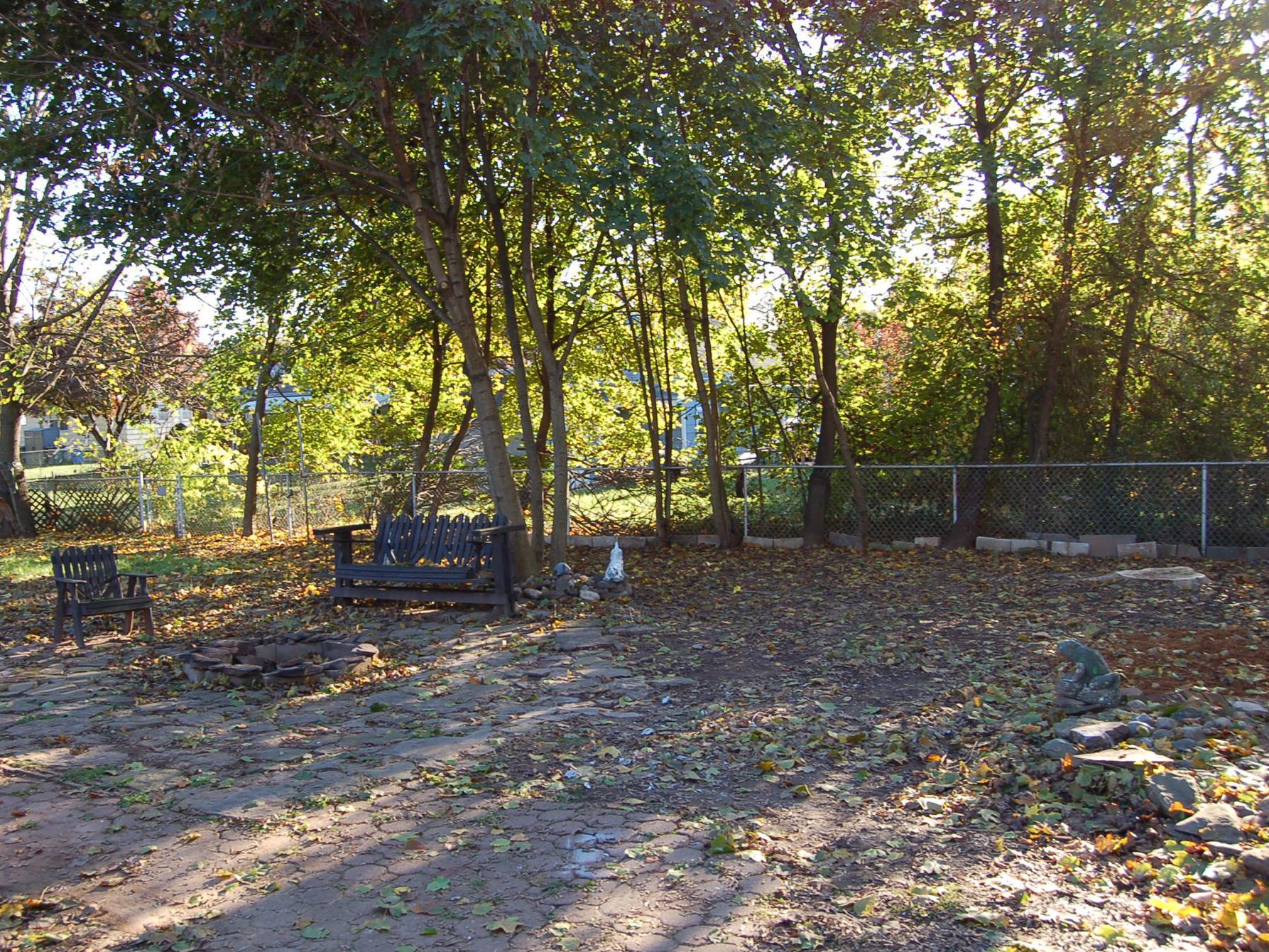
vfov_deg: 42.9
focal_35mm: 33
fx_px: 1210
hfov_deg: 55.1
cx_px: 544
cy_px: 481
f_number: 5.6
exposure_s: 1/125
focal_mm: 20
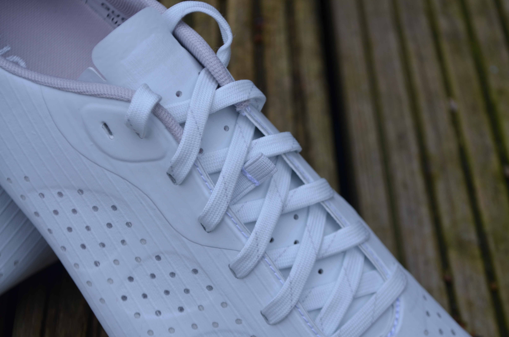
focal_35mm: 82
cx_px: 254
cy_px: 168
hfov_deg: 24.7
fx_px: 1164
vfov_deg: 16.5
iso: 200
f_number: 6.3
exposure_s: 1/160
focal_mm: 55
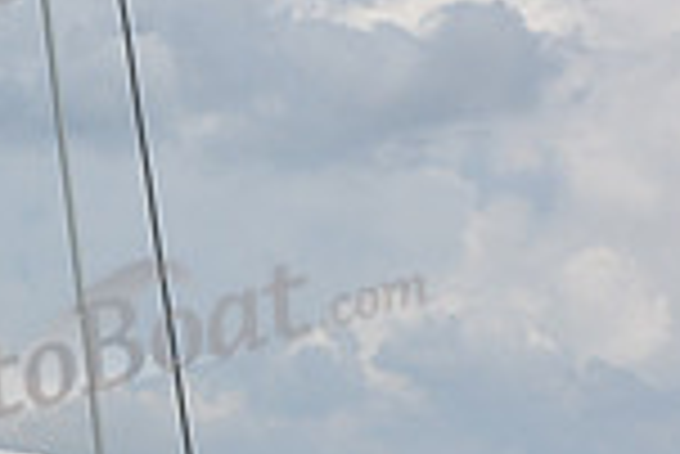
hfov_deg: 6.1
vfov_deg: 4.1
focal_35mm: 331
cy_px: 650
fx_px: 6258
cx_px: -437
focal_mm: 86
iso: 320
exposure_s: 1/1250
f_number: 10
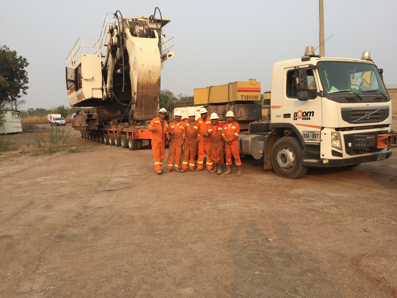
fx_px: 333
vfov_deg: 48.2
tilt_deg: -6.6
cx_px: 198
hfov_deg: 61.7
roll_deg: -0.8
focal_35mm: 29
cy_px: 149
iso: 32
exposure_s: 1/791
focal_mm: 4.15
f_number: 2.2
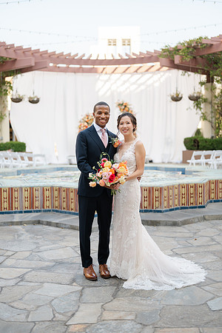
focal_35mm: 50
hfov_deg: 27.0
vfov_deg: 39.6
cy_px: 166
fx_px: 462
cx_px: 111
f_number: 2
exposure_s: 1/800
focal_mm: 50
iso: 100
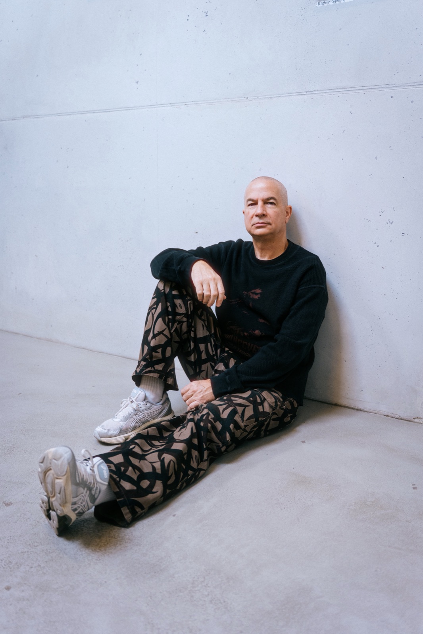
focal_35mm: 31
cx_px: 212
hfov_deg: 41.8
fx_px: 554
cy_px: 317
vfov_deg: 59.7
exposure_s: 1/160
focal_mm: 31.4
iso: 640
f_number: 2.8
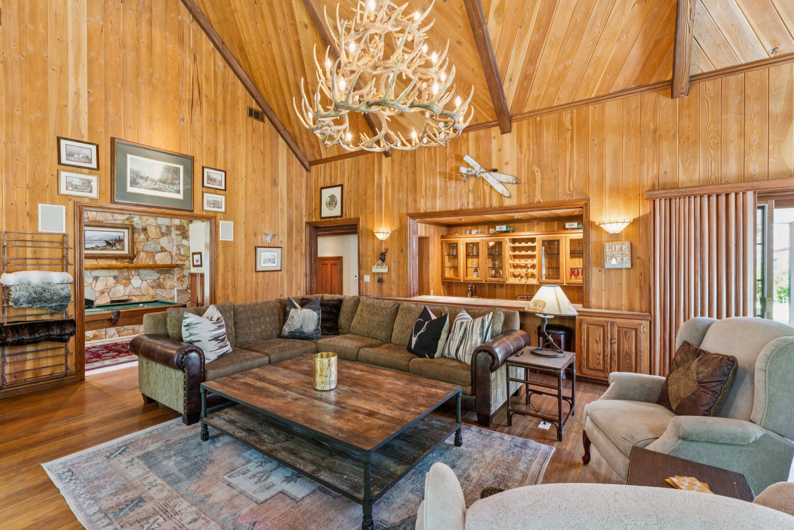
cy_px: 265
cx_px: 397
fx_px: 357
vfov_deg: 73.1
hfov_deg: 96.0
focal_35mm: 16
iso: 100
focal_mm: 16.2
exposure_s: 5
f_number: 13
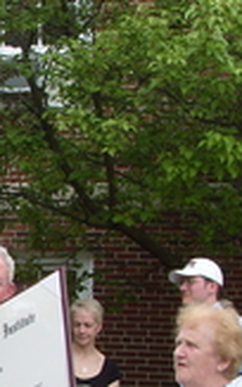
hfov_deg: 8.1
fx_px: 1539
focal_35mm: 146
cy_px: 297
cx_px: -389
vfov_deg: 14.3
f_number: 4.4
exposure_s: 1/180
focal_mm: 7.8
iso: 80
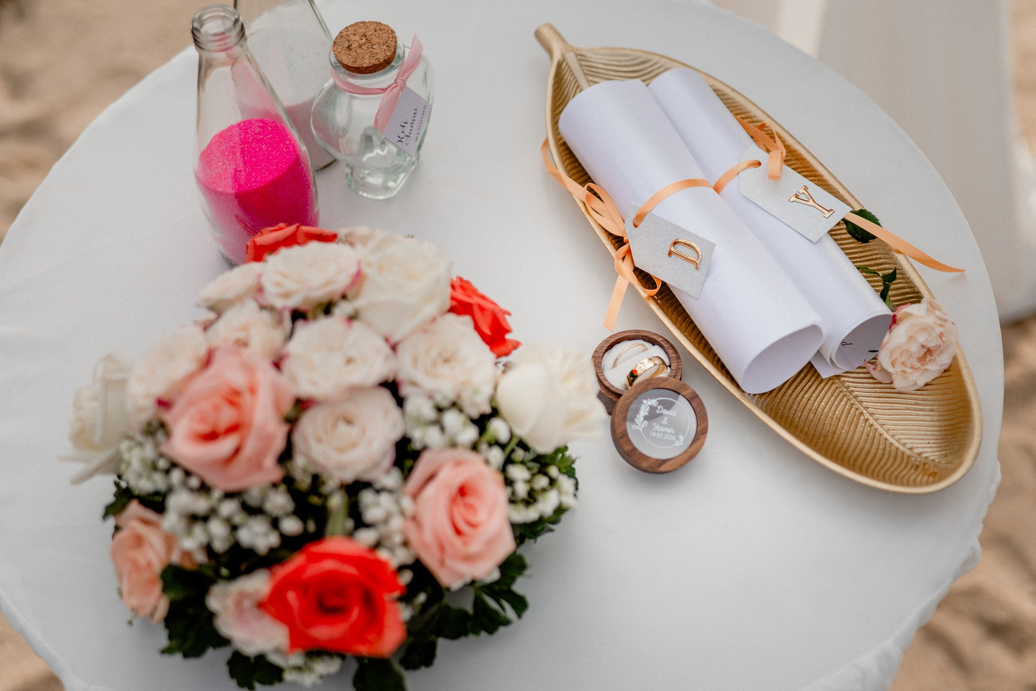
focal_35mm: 62
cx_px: 594
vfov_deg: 22.0
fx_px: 1778
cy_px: 324
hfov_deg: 32.4
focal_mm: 50
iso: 100
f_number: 2.2
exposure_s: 1/400
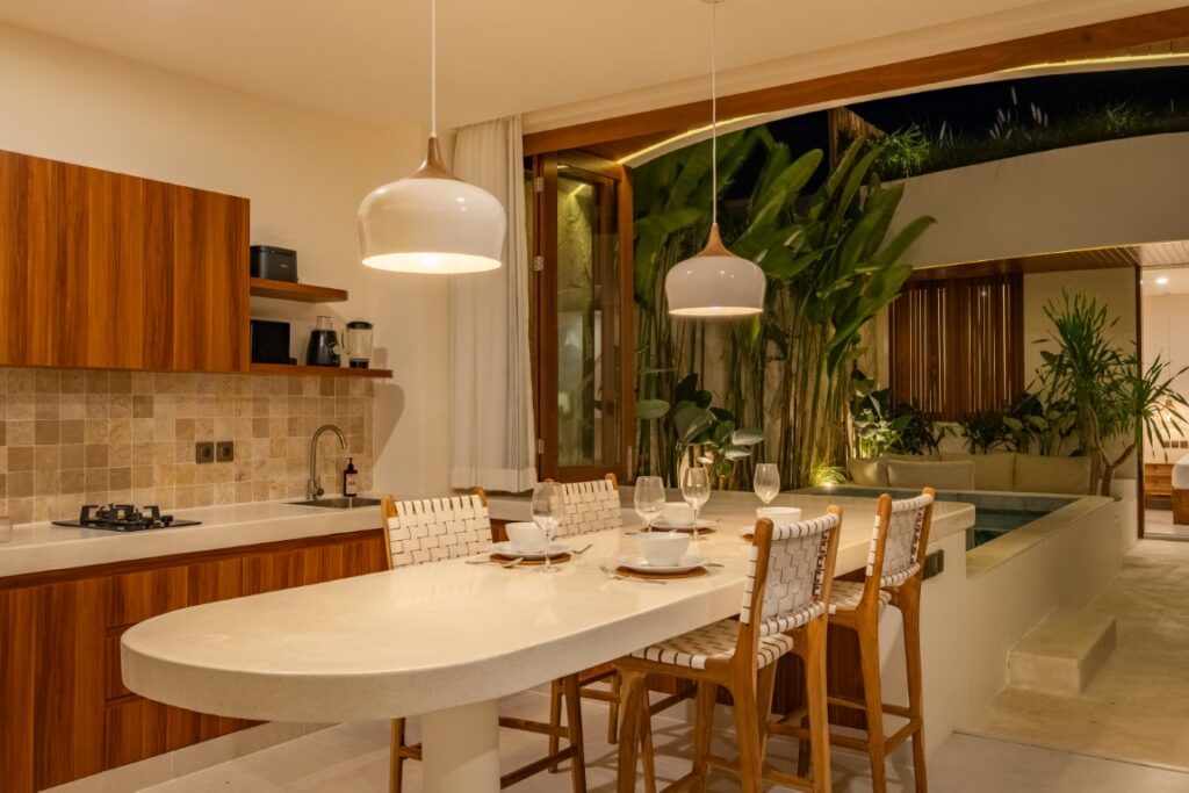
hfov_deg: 63.7
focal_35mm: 29
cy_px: 396
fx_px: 958
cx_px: 594
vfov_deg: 45.0
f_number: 9
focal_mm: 19.1
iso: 640
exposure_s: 1/12
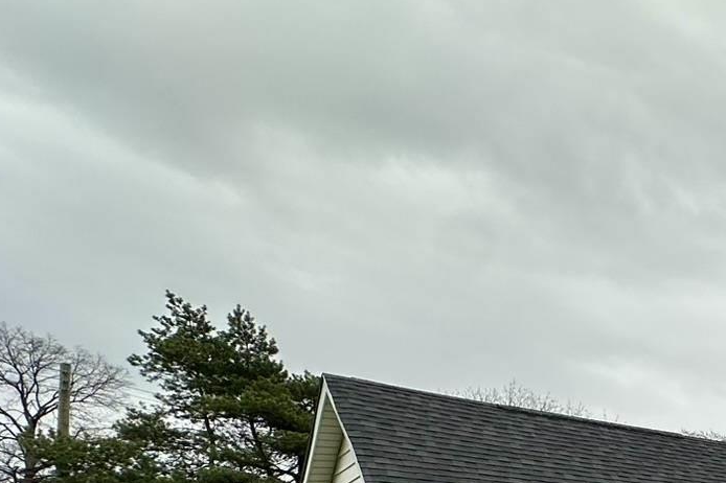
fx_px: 867
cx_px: 1027
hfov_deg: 30.7
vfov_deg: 27.1
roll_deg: +1.0
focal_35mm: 43
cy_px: 597
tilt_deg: +1.4
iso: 40
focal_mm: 2.22
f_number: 2.2
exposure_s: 1/317
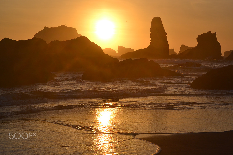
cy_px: 78
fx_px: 534
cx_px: 116
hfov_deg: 24.6
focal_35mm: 82
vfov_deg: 16.5
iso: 100
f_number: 10
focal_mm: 55
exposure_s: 1/400
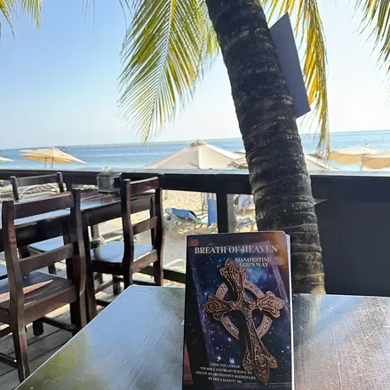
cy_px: 219
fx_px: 370
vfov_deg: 55.5
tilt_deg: -12.1
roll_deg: +4.1
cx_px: 197
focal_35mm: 29
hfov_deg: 55.6
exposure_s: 1/445
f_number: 1.78
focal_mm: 6.76
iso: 100
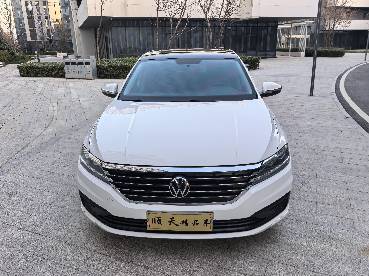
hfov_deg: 65.3
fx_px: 288
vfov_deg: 51.4
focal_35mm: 27
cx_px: 184
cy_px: 138
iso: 100
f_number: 1.4
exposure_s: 1/100
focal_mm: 6.98
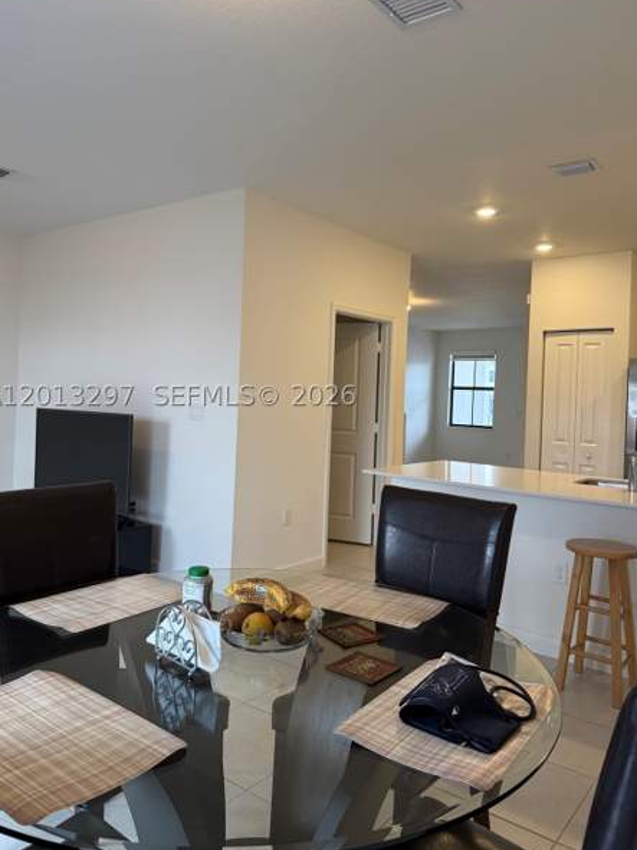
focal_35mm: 26
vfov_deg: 67.2
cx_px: 322
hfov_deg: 53.0
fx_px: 638
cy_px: 396
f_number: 1.78
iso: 125
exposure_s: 1/120
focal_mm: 6.76
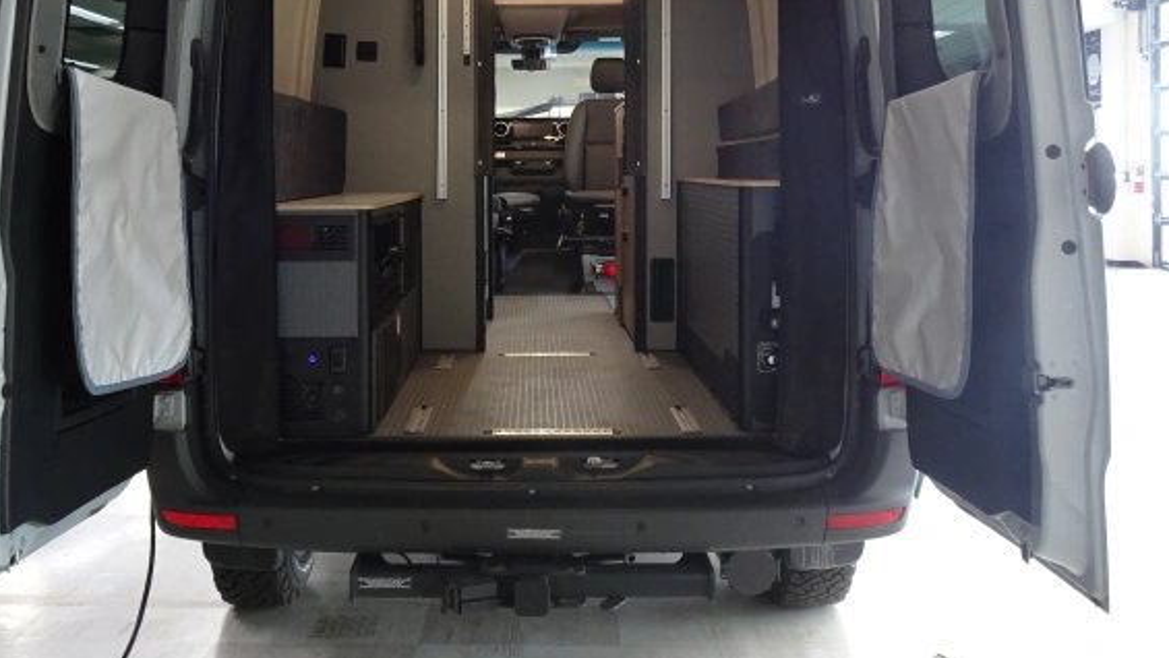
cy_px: 168
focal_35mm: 37
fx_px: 1147
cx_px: 523
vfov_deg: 31.5
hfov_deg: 53.9
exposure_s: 1/30
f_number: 3.5
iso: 320
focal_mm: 4.1
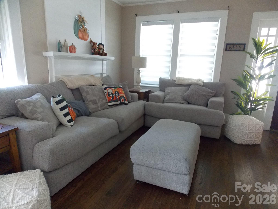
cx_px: 139
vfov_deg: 58.9
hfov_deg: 73.9
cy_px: 104
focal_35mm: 23
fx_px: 185
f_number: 3.1
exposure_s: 1/20
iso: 400
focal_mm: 4
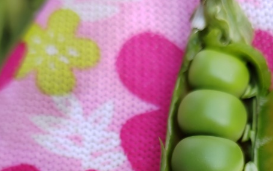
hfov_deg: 30.6
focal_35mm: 67
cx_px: 162
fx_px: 498
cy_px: 222
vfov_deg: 18.1
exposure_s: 1/390
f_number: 1.9
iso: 100
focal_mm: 5.52
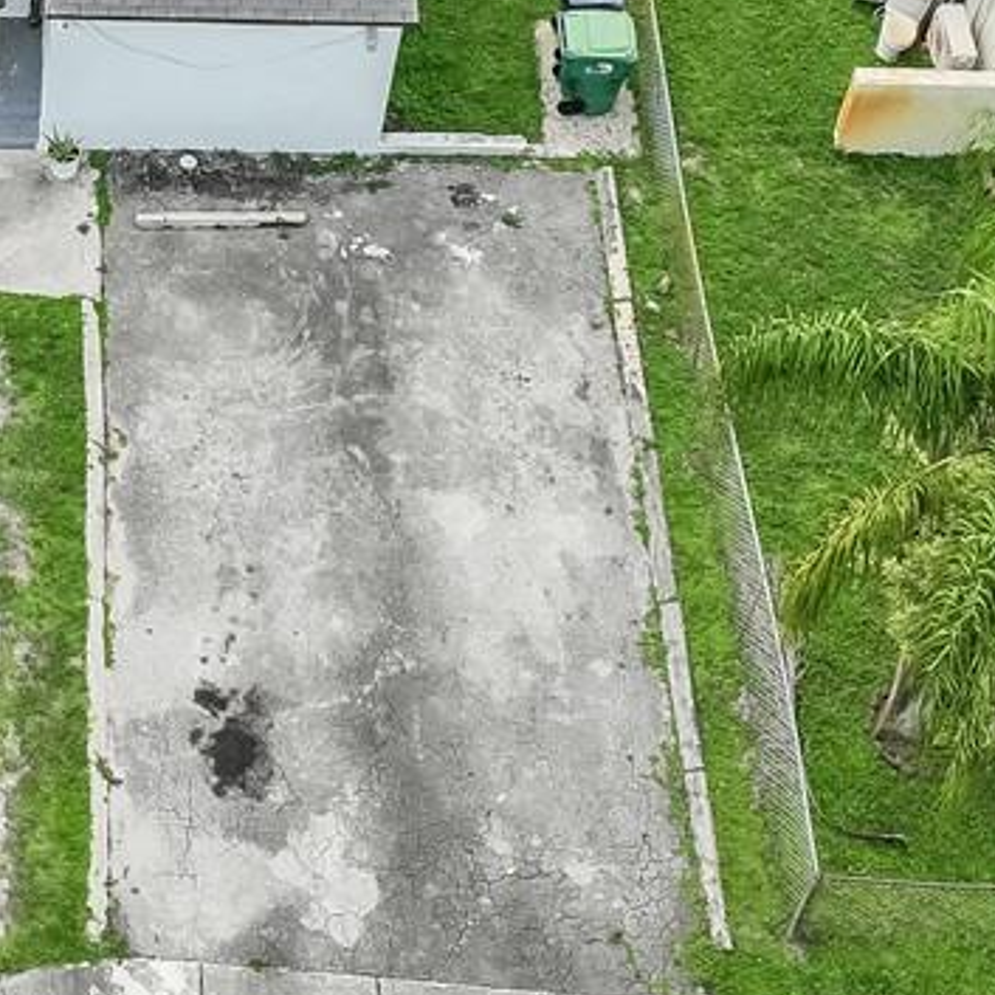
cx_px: -231
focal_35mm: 96
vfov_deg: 17.6
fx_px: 3122
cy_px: -25
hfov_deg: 17.2
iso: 180
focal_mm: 12.29
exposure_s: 1/2000
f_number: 2.8
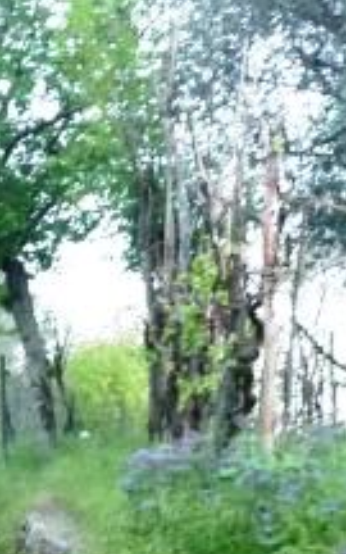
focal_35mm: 161
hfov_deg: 8.0
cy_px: 839
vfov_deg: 12.4
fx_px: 2429
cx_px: -97
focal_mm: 5.3
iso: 250
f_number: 3.5
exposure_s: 1/30
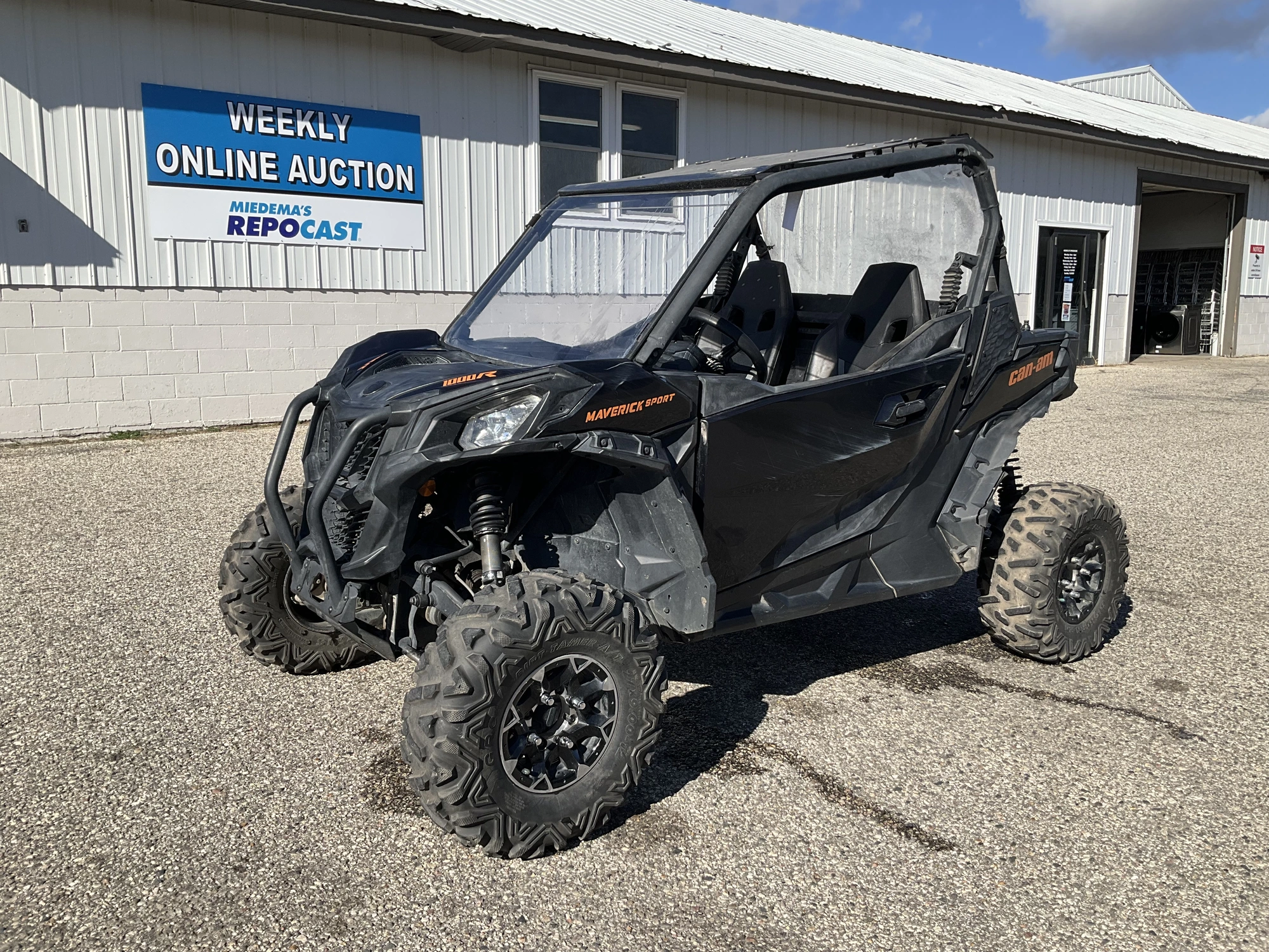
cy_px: 476
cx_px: 634
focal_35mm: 29
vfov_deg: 48.2
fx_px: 1063
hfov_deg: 61.7
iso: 25
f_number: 1.8
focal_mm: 3
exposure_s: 1/2141
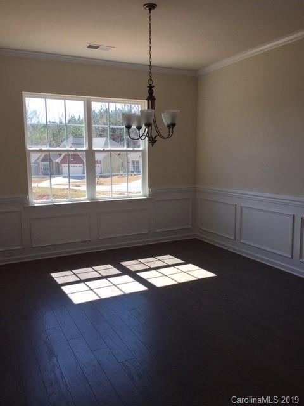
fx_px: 340
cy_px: 203
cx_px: 152
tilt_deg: -7.6
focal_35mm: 29
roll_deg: +1.0
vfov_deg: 61.7
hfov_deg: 48.2
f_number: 2.2
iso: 25
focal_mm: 4.15
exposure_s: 1/178
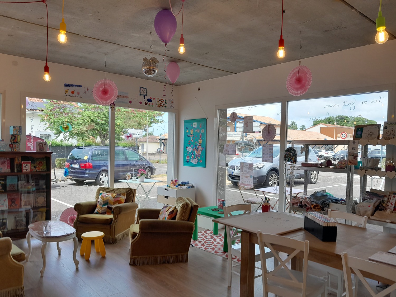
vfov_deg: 51.4
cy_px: 148
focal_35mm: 27
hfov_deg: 65.3
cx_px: 198
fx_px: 309
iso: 40
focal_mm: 4
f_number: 1.8
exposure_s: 1/100
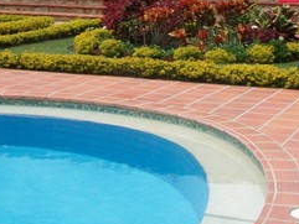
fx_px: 735
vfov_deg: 16.8
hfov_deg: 23.0
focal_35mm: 85
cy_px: -25
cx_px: 144
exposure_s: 1/320
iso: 80
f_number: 5.5
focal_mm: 5.7
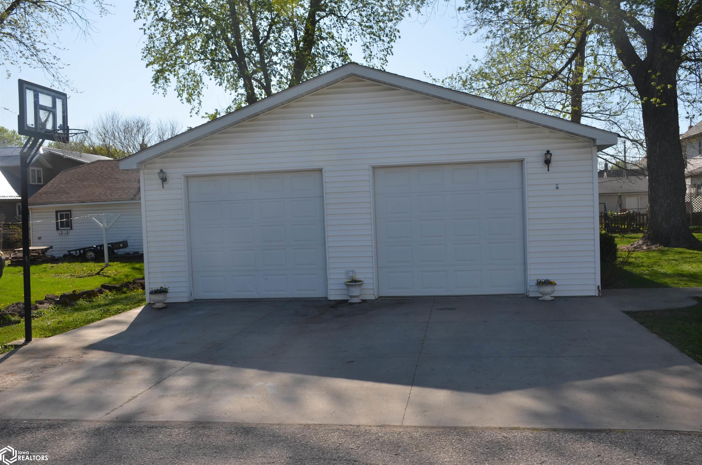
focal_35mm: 34
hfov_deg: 55.2
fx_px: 671
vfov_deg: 38.2
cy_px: 232
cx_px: 351
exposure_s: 1/250
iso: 100
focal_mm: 23
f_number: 7.1
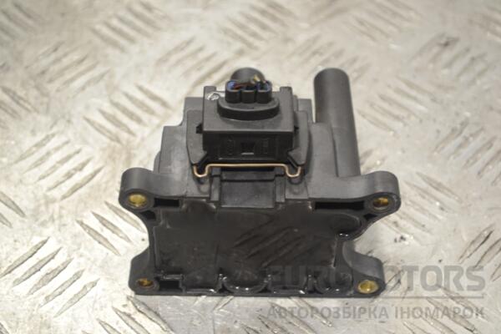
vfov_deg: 17.5
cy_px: 167
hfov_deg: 26.0
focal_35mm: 78
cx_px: 250
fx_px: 1085
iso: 280
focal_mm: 52
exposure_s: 1/30
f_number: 5.6
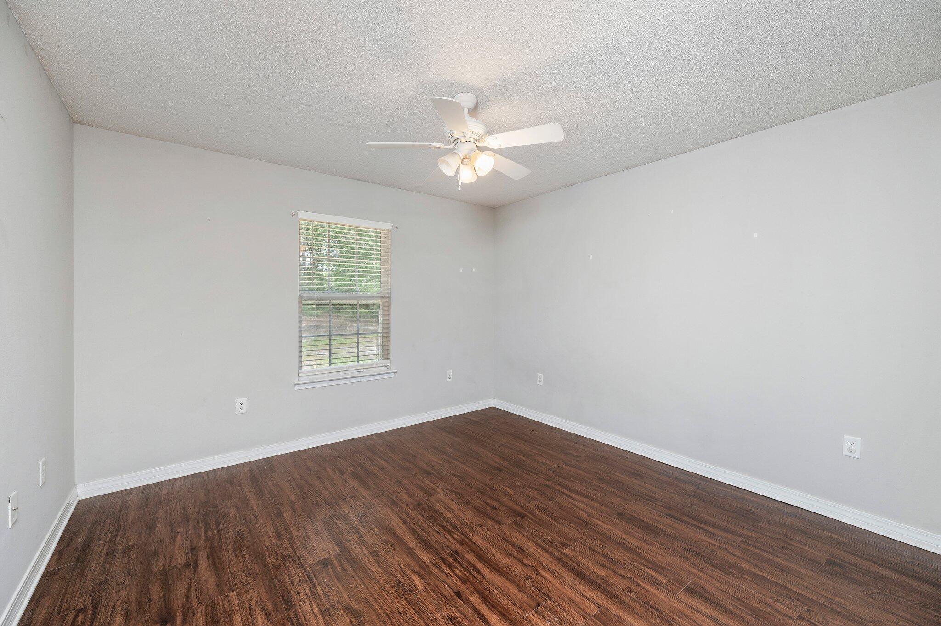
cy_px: 313
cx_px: 470
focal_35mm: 14
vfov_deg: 81.1
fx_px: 366
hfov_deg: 104.3
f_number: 6.3
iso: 500
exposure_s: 1/60
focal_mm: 14
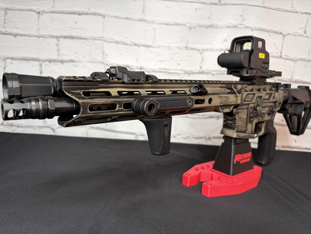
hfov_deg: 67.3
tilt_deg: -8.9
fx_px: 234
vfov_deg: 53.1
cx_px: 156
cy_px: 117
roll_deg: -3.9
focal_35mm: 26
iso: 125
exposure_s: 1/120
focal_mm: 5.96
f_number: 1.6
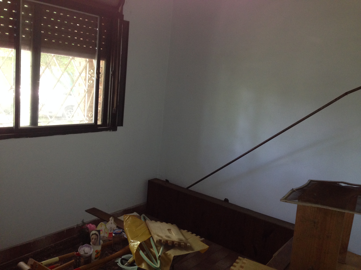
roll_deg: -3.8
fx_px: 344
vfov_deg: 42.9
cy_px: 135
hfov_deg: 55.4
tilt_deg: -10.6
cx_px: 180
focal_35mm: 33
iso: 200
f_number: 2.4
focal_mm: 4.12
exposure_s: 1/20
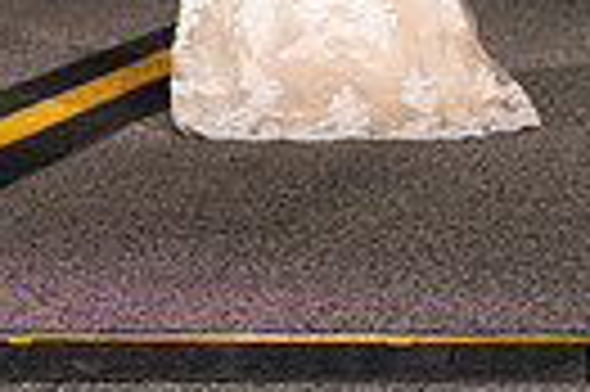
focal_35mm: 310
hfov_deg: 6.5
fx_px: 5074
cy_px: -433
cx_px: -599
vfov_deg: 4.4
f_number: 6.3
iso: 1000
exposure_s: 1/200
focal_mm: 70
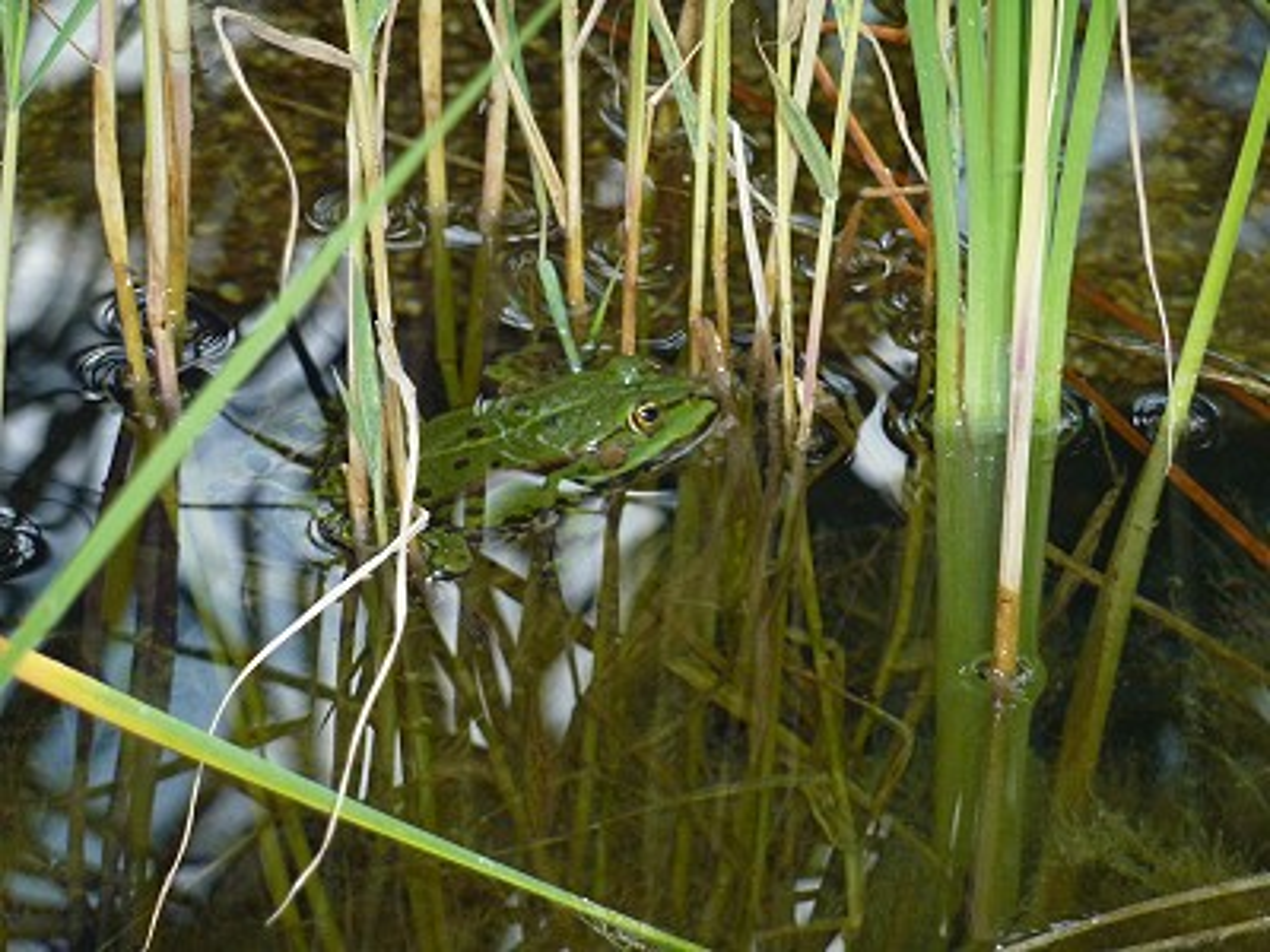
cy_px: 476
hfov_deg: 6.6
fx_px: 11006
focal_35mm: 300
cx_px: 635
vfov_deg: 5.0
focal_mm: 49.2
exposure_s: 1/125
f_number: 4.9
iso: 320
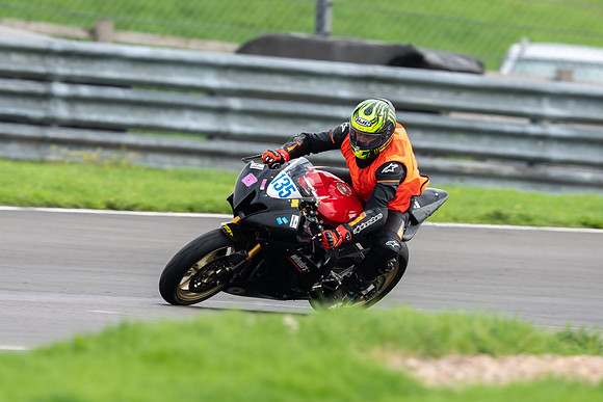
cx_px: 276
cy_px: 212
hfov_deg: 2.1
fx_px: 16505
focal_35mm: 985
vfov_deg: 1.4
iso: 200
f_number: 5.6
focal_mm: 600
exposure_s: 1/500
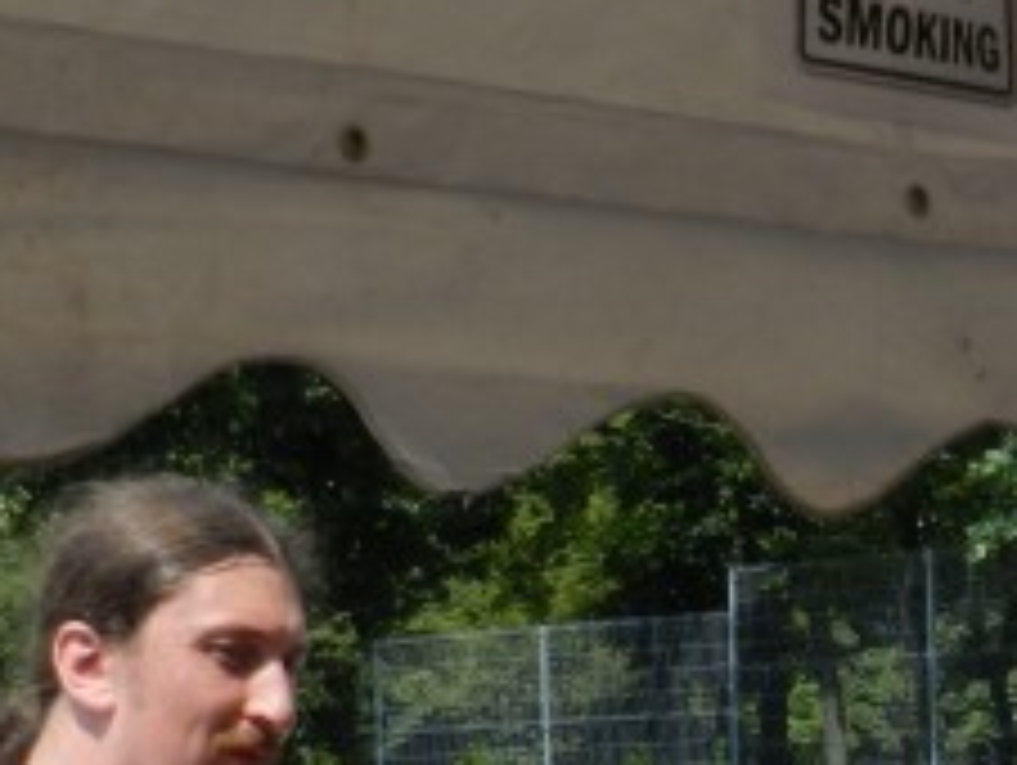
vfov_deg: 9.8
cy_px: 806
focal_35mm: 150
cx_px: 1170
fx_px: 4412
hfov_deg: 12.9
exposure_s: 1/1000
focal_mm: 9.4
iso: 160
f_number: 4.4
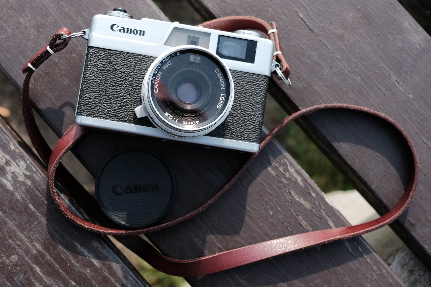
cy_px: 144
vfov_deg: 32.6
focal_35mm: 41
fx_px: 491
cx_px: 216
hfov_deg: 47.4
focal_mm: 27
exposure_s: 1/420
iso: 200
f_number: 4
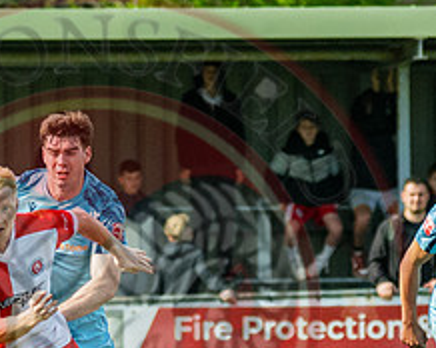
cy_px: 396
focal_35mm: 1194
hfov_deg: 1.6
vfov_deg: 1.3
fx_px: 15393
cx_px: -71
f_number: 4
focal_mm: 200
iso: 400
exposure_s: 1/4000
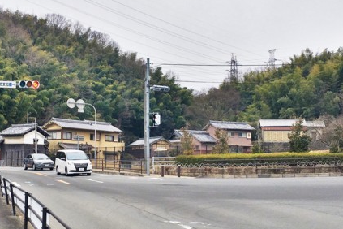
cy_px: 127
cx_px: 118
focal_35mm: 57
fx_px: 543
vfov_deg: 23.8
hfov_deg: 34.8
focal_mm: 4.15
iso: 25
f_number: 2.2
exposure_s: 1/950
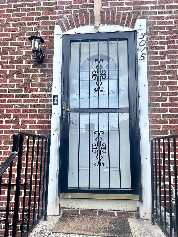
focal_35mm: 26
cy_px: 118
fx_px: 178
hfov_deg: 53.1
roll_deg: -1.7
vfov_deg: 67.3
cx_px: 89
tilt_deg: +8.4
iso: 50
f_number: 1.5
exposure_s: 1/1597
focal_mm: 5.7
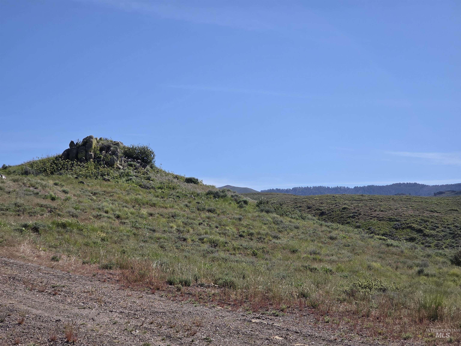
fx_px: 919
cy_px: 173
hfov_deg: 28.2
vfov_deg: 21.3
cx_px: 230
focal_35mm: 69
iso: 25
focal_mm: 7
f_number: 2.4
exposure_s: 1/1925
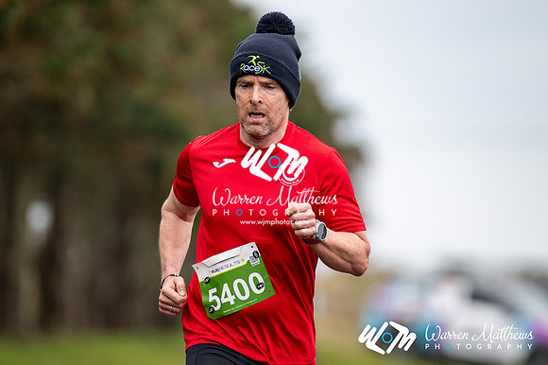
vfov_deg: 3.1
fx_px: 6846
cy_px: 182
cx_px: 274
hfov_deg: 4.6
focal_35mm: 450
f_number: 2.8
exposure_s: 1/1600
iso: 450
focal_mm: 300
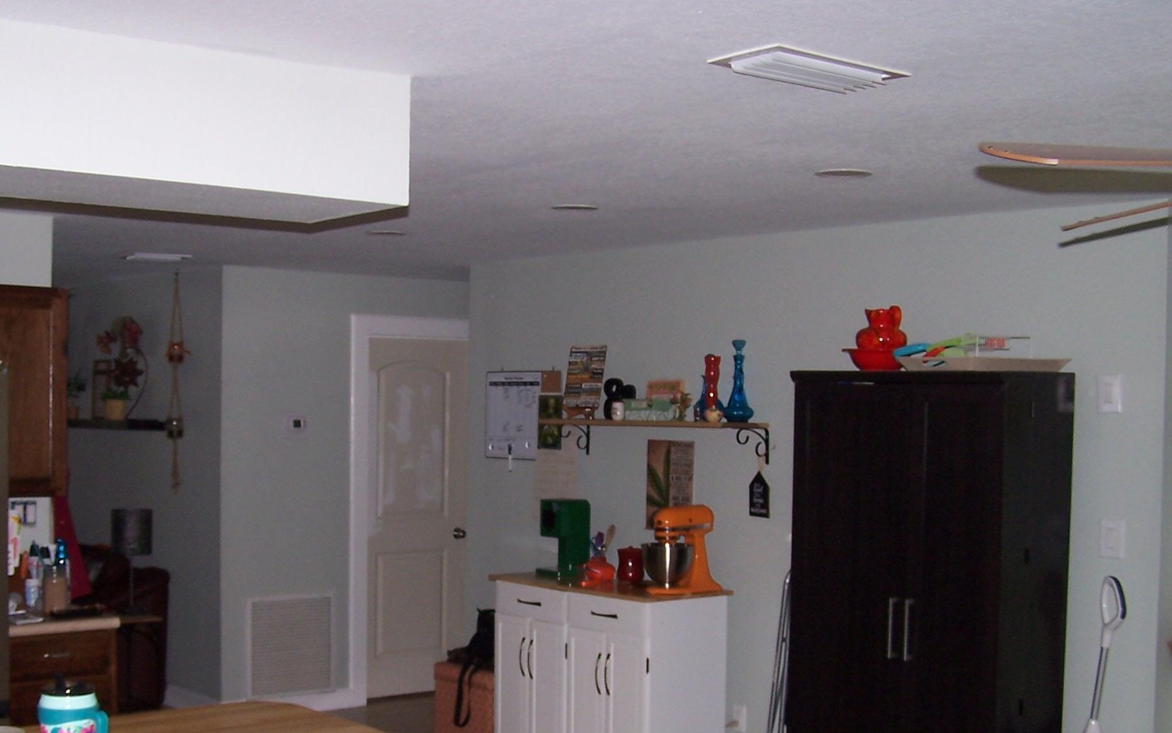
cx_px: 524
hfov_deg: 40.3
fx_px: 1597
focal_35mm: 50
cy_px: 489
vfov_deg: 25.7
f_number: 2.8
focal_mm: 6.3
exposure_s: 1/60
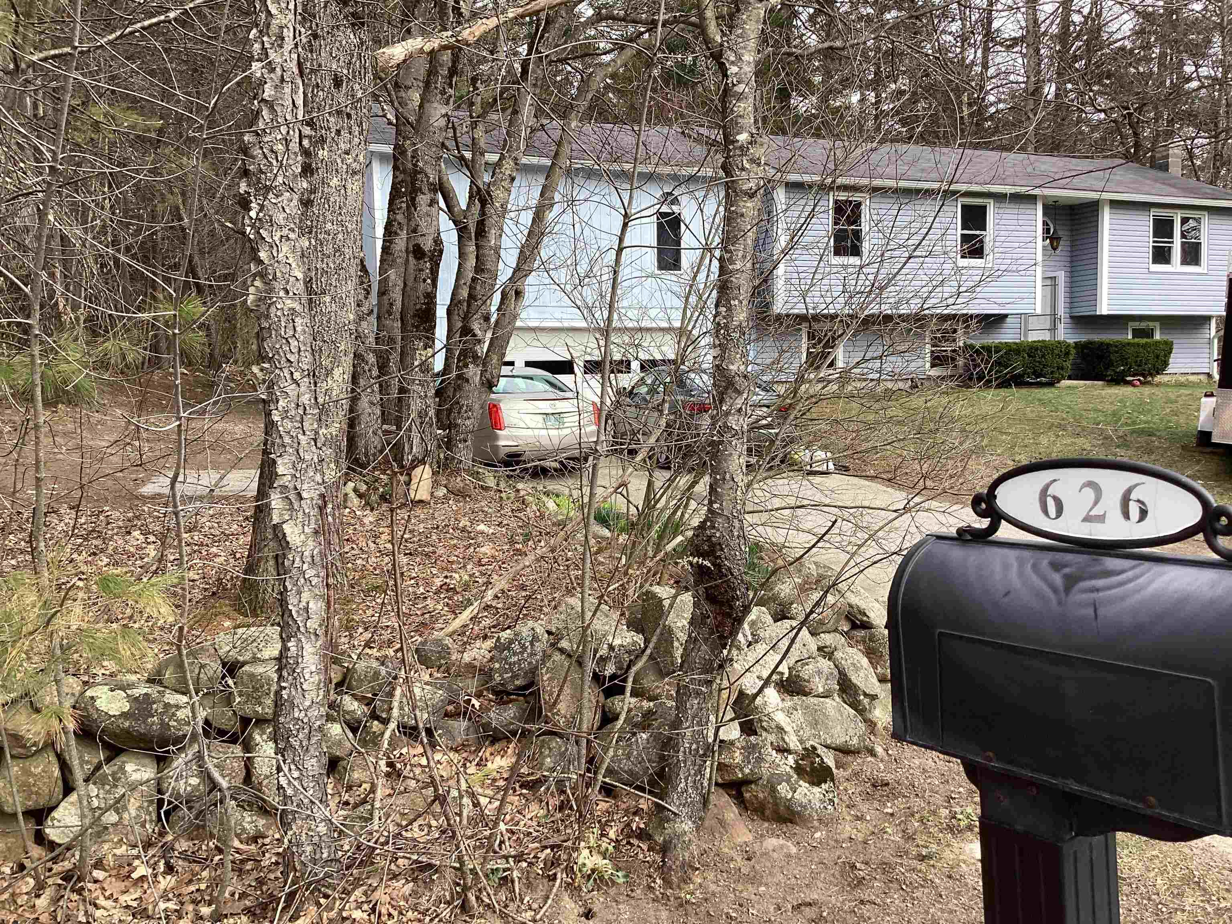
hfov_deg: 58.4
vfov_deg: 45.4
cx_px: 616
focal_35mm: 31
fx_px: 1103
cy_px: 462
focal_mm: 3.3
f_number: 2.4
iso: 25
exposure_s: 1/360
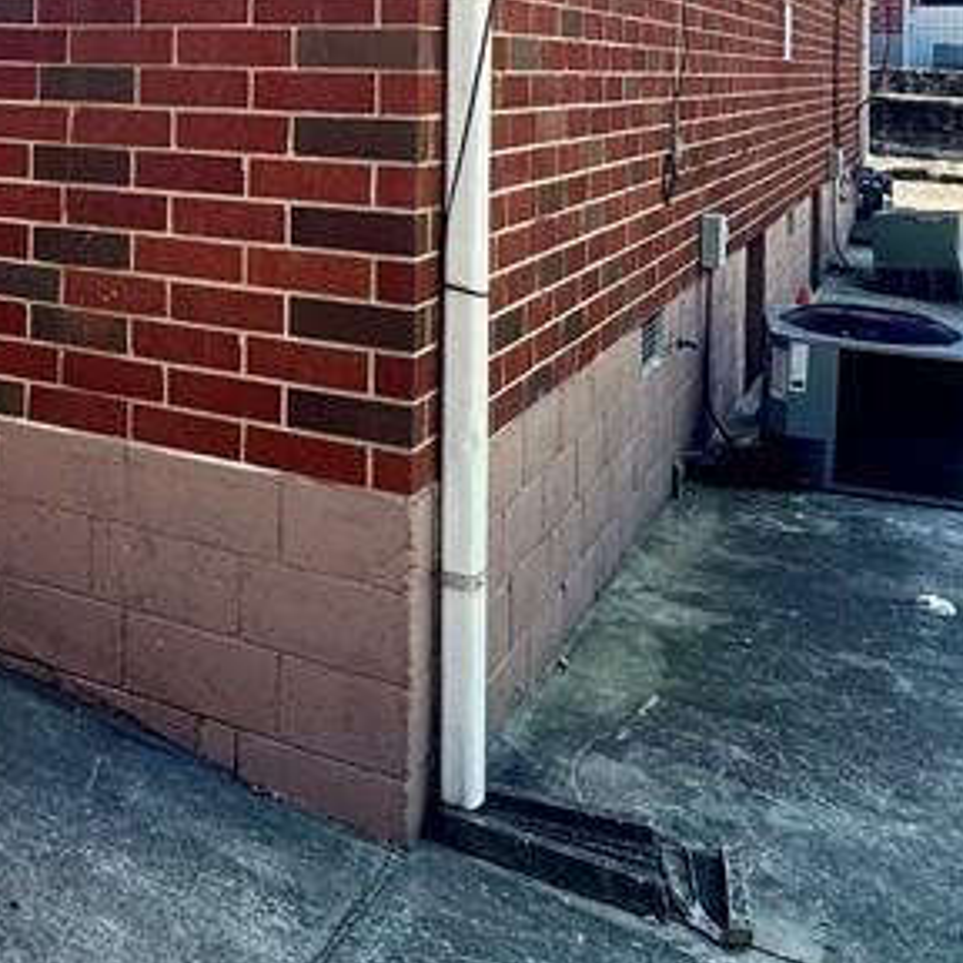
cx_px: 33
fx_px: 1385
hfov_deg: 35.3
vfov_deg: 35.3
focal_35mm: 44
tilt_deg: +0.8
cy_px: 37
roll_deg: -1.3
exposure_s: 1/349
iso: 40
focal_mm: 2.22
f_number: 2.2
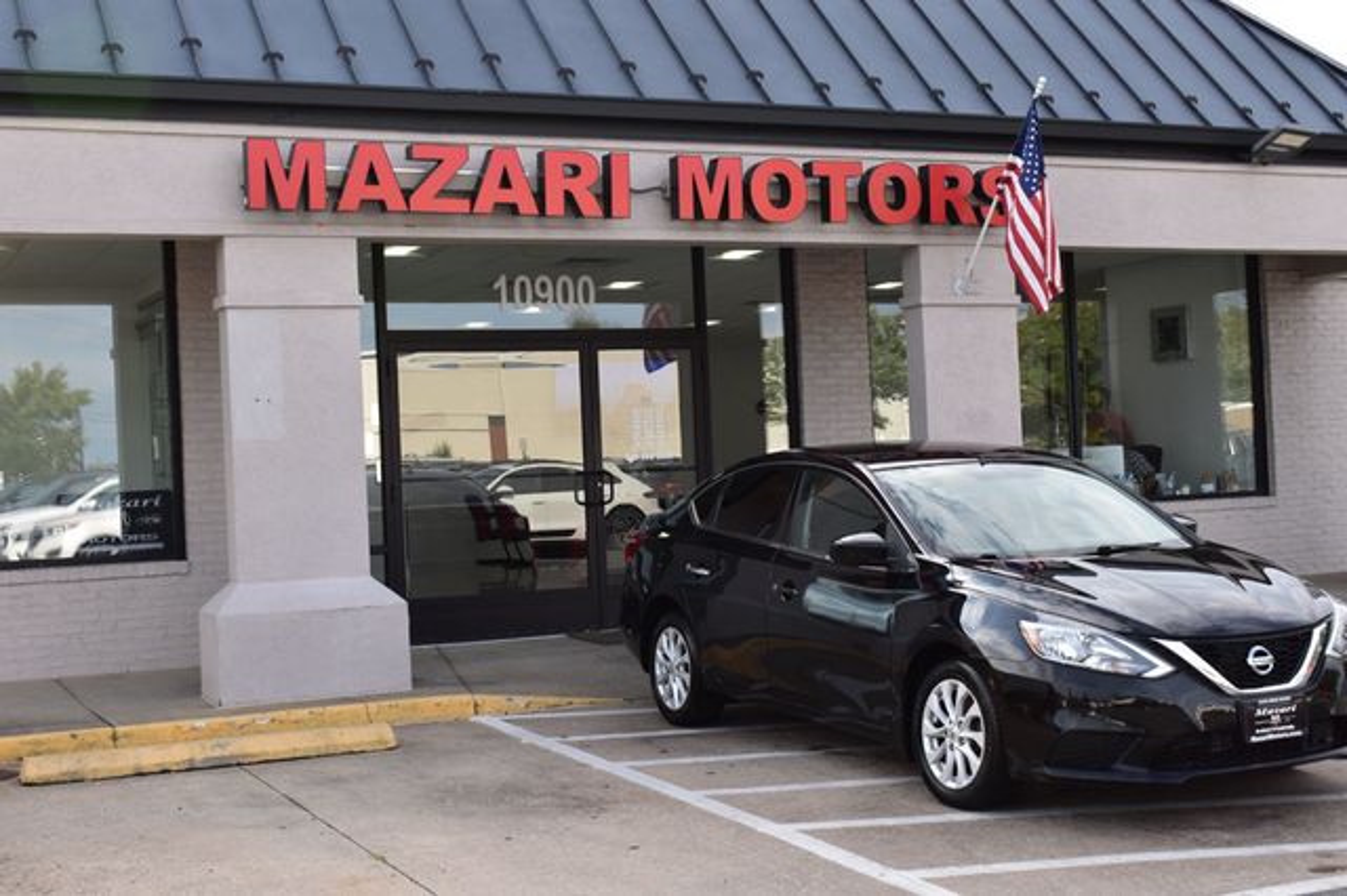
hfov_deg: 38.9
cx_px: 674
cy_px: 448
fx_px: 1907
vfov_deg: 26.5
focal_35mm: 51
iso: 400
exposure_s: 1/250
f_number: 10
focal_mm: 34
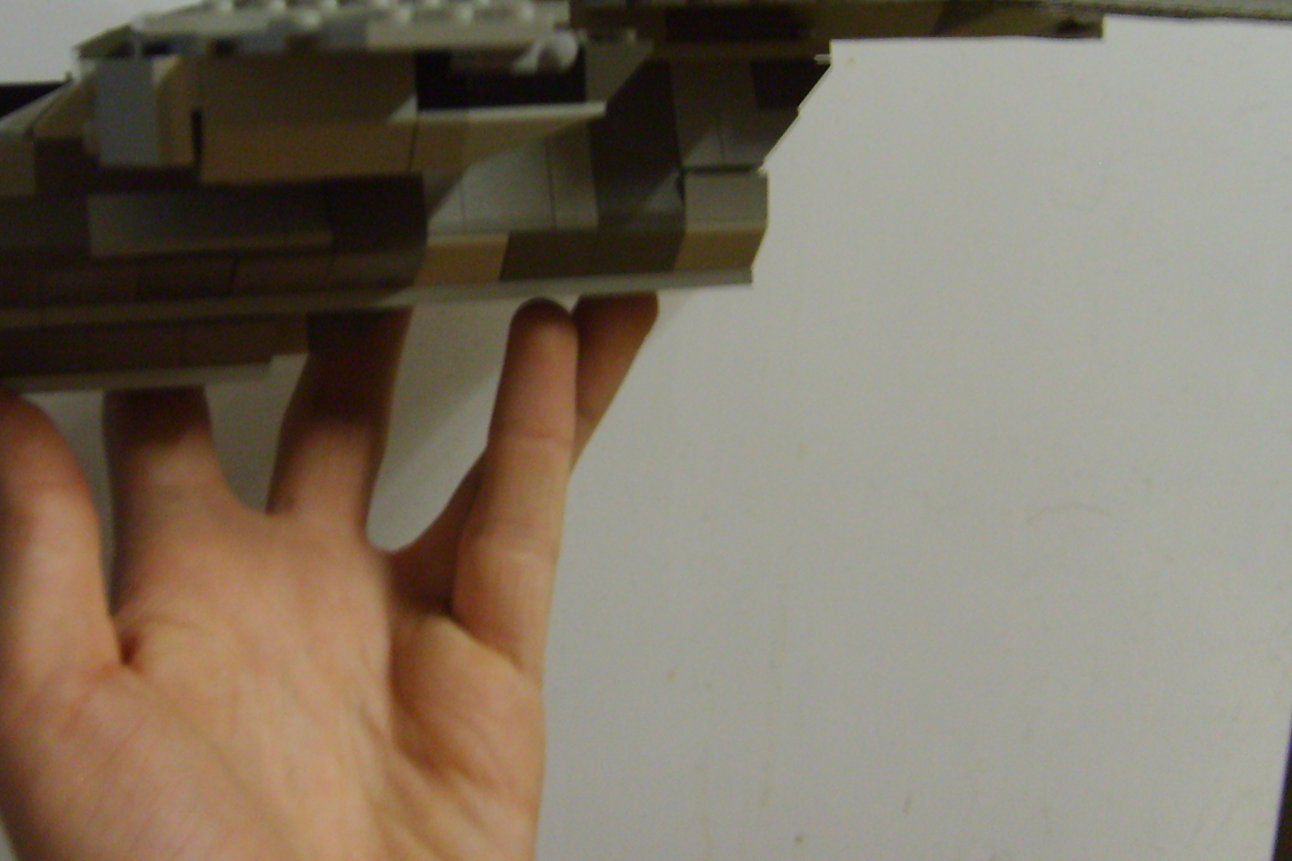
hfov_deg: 38.6
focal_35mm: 51
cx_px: 462
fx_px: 1830
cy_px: 234
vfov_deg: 26.2
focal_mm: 5.8
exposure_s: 1/6
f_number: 2.8
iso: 140
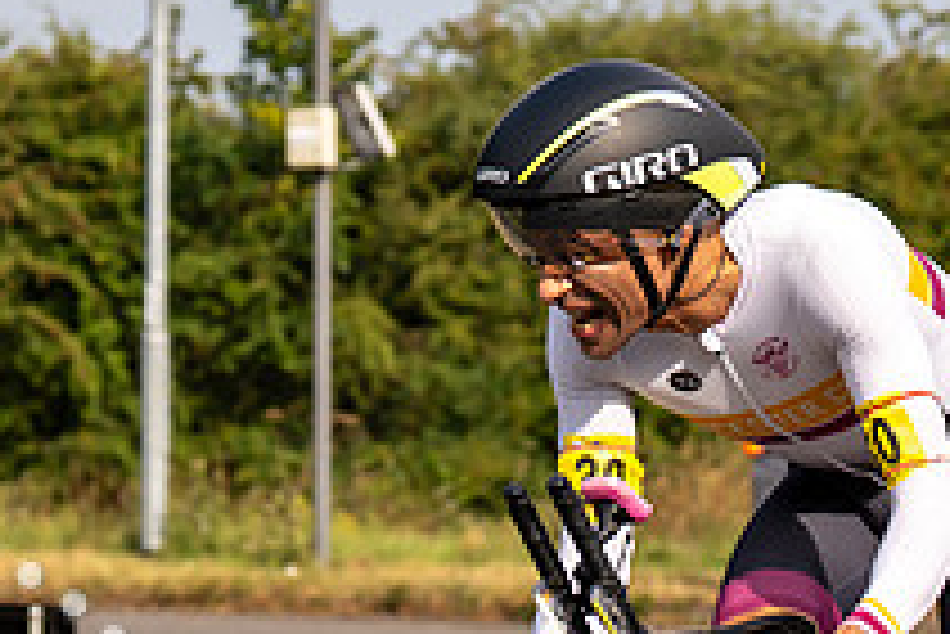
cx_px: 591
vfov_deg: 4.8
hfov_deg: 7.2
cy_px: 494
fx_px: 7499
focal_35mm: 284
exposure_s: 1/1000
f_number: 4
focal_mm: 70
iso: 100
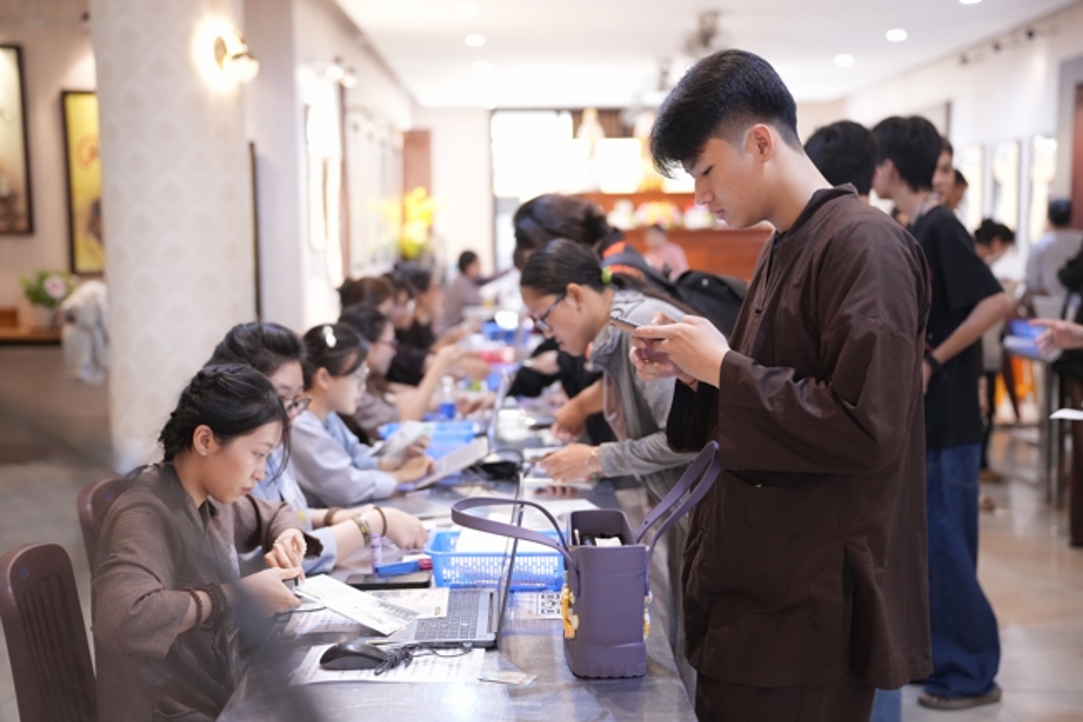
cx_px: 542
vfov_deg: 27.5
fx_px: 1474
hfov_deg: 40.4
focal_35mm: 49
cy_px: 361
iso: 3200
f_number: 2.2
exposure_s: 1/100
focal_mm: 49
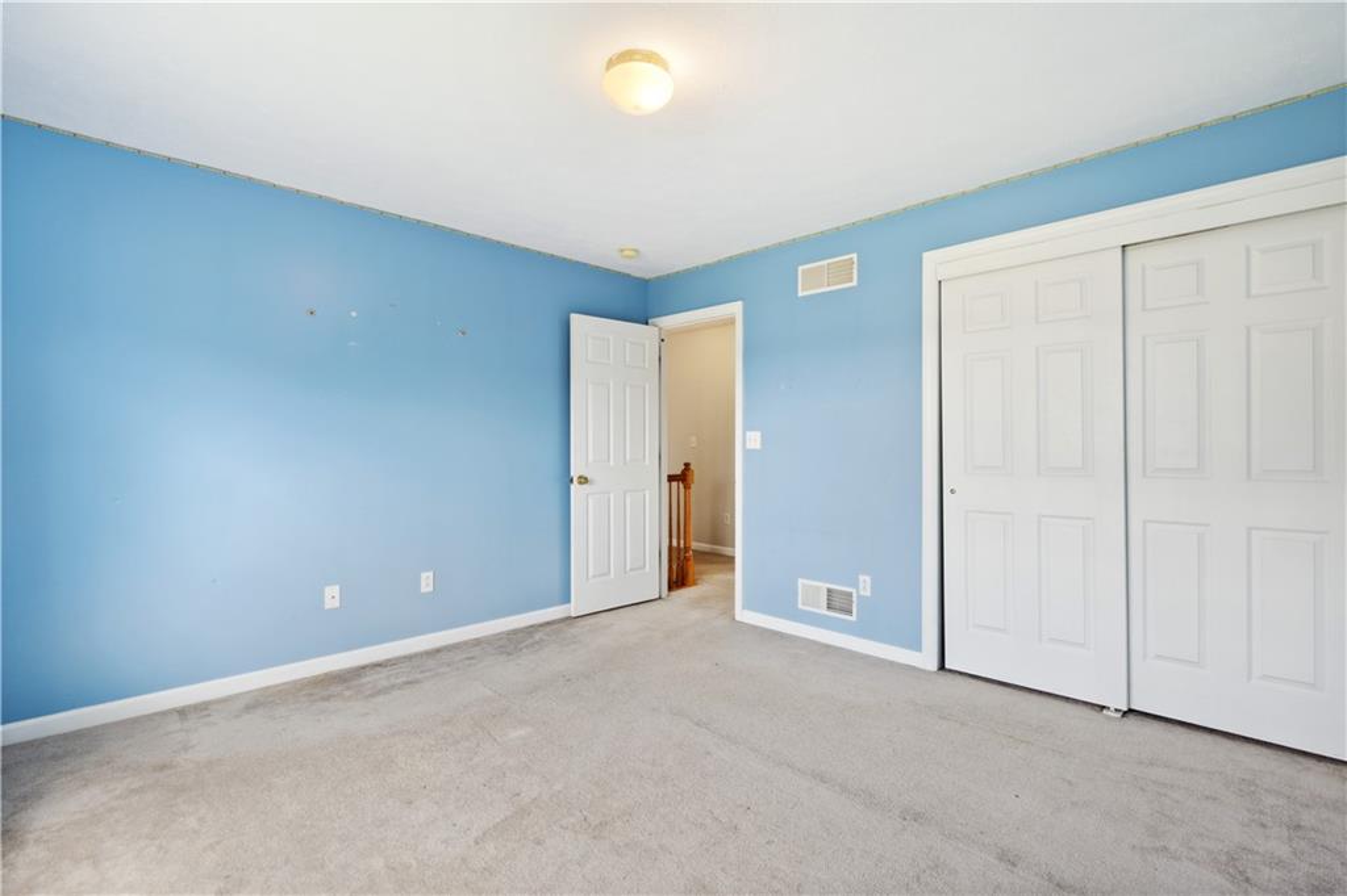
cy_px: 448
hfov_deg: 96.8
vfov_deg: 73.7
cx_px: 674
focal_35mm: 16
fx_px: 598
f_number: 3.5
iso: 125
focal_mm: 16
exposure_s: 1/50
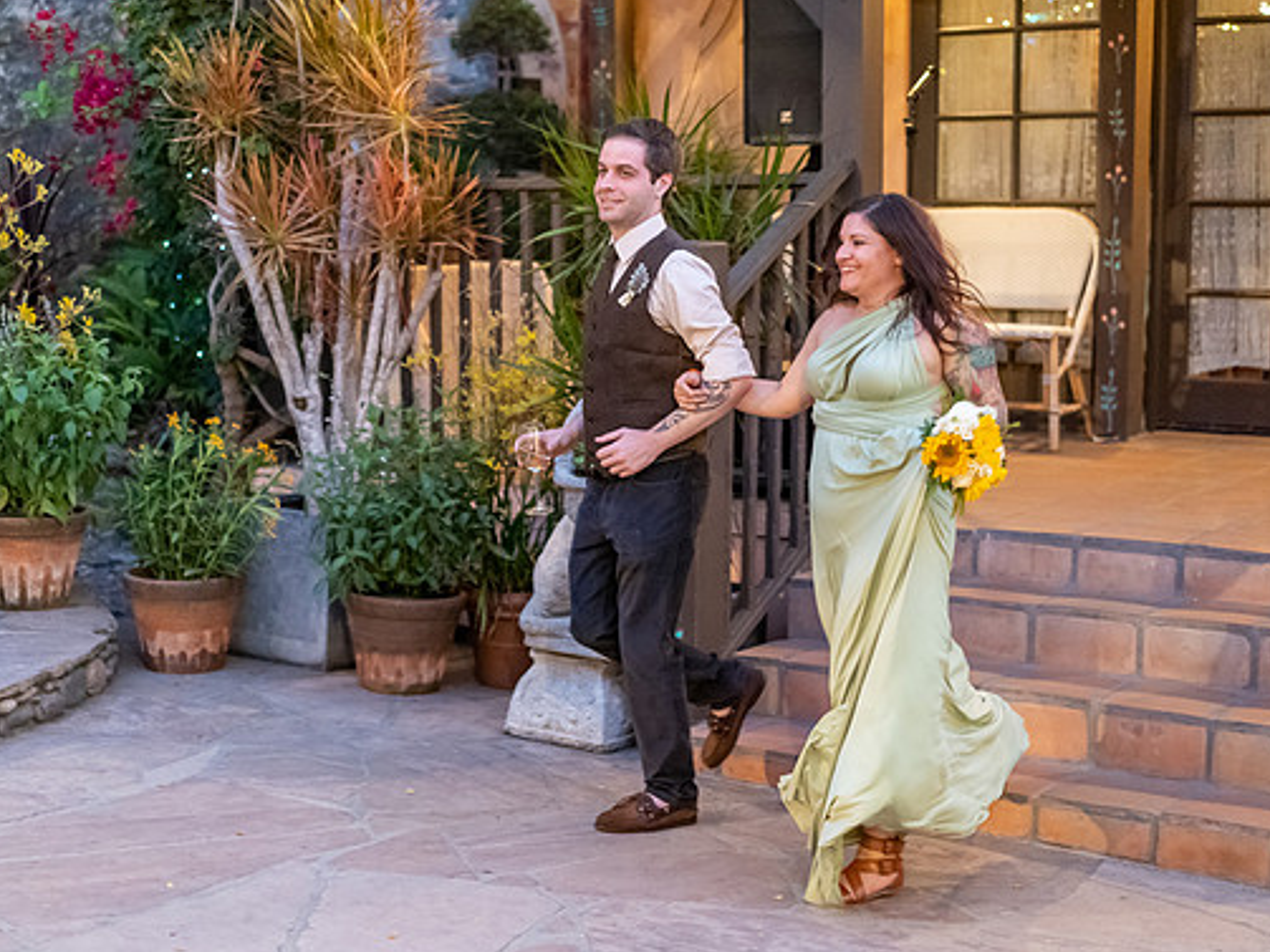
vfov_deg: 24.0
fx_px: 2237
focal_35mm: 61
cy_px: 476
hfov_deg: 31.7
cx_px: 601
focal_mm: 55
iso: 2500
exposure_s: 1/200
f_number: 1.8
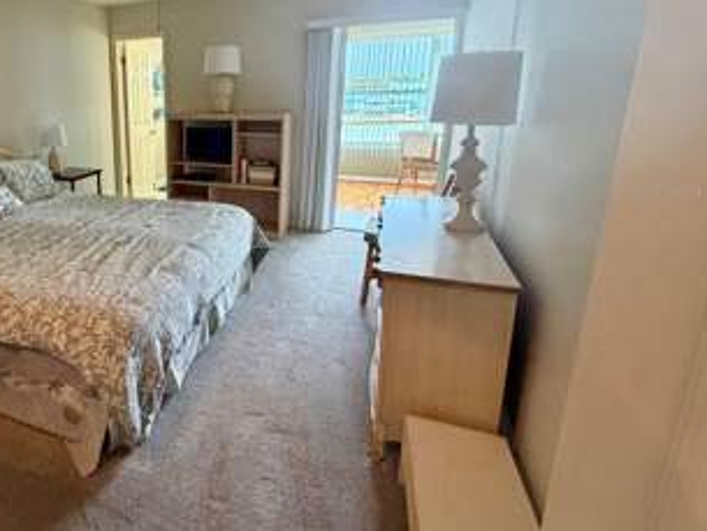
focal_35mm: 22
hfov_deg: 70.2
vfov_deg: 60.1
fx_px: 450
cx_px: 160
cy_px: 192
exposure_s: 1/60
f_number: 2.2
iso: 320
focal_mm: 2.22
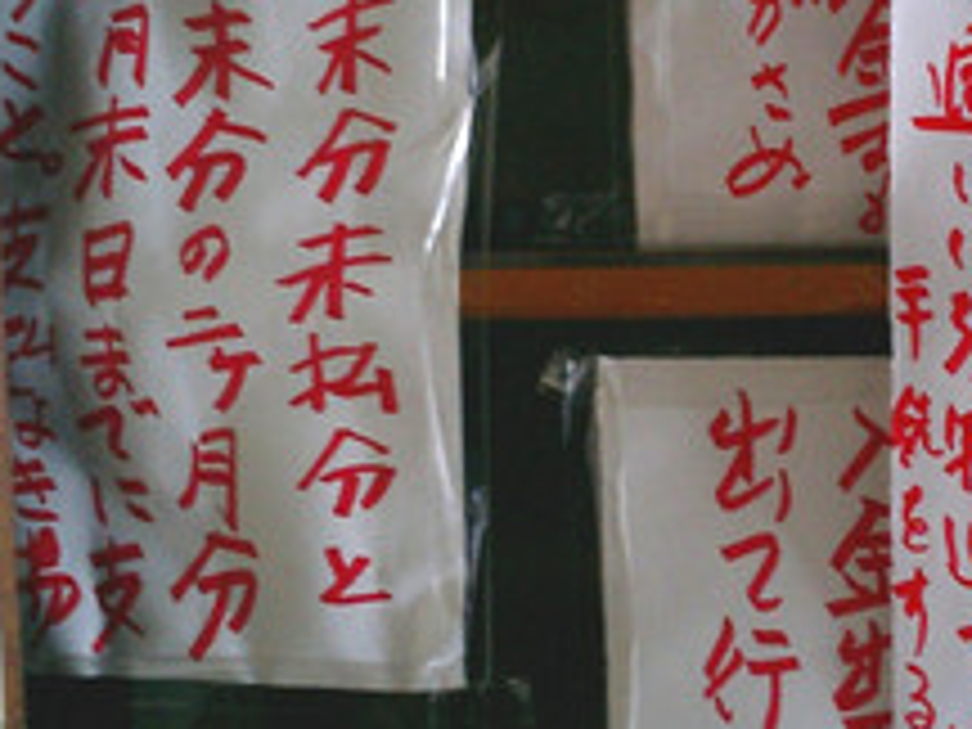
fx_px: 2106
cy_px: 310
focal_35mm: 75
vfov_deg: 19.6
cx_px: 828
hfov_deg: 25.4
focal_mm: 7.5
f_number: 3.2
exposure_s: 1/8
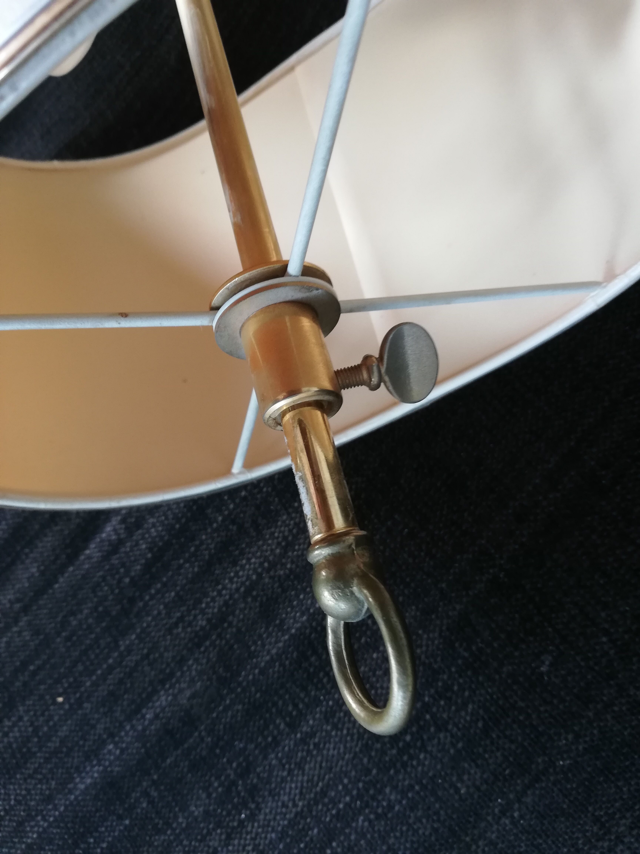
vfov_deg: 67.3
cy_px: 427
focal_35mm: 26
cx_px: 320
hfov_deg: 53.1
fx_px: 641
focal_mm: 3.81
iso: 200
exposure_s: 1/33.3
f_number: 2.2
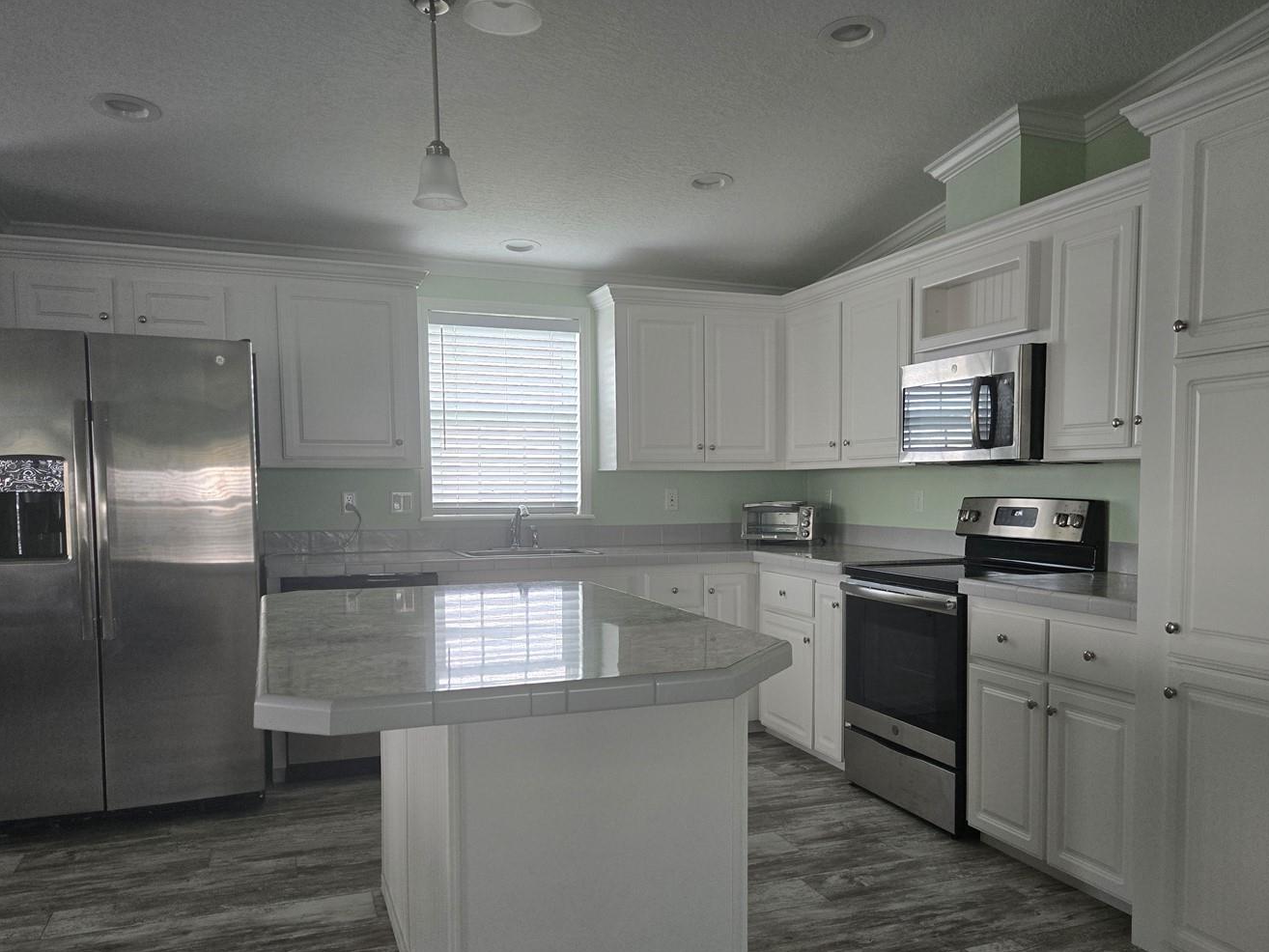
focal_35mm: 28
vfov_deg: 49.5
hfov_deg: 63.3
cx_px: 694
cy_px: 563
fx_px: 1027
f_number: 1.8
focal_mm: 5.4
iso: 160
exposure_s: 1/120
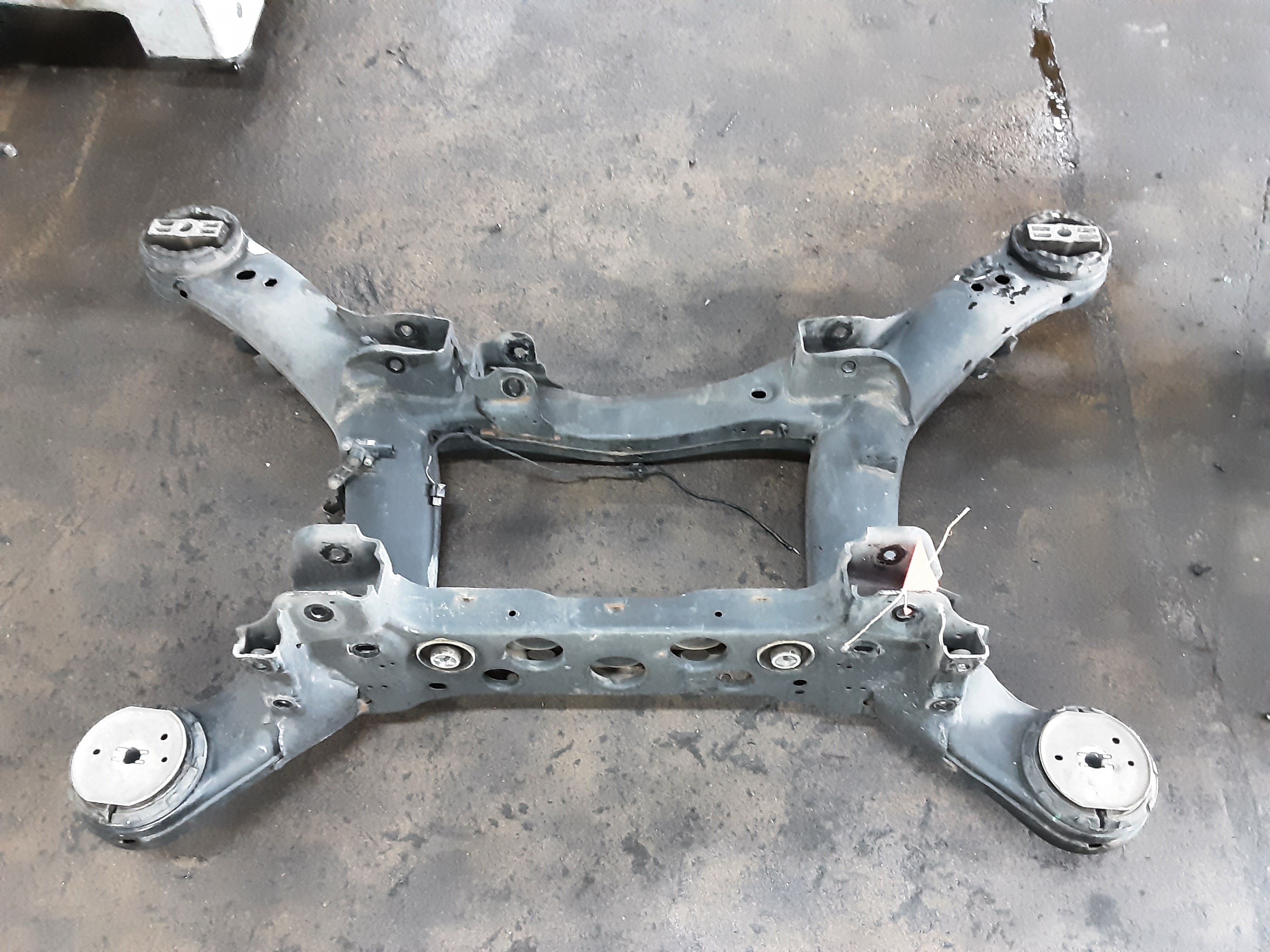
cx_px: 635
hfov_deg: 65.3
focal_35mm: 27
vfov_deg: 51.4
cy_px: 476
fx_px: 991
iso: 400
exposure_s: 1/20
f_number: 1.9
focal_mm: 2.91
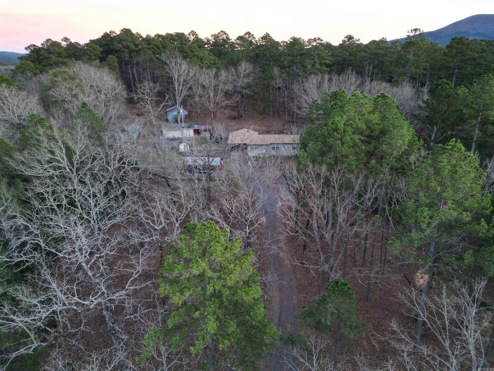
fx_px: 343
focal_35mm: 24
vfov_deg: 56.8
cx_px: 247
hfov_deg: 71.6
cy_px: 186
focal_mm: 6.72
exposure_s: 1/25
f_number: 1.7
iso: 100
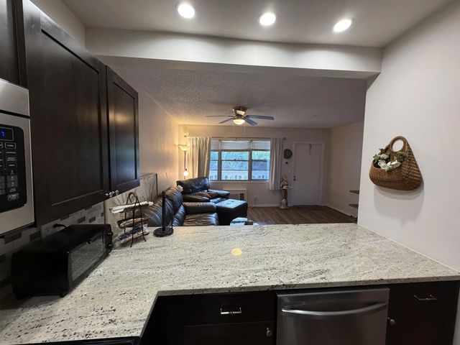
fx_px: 186
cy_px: 172
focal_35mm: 14
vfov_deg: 85.7
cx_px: 230
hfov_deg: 102.1
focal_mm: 2.22
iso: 320
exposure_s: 1/120
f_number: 2.2
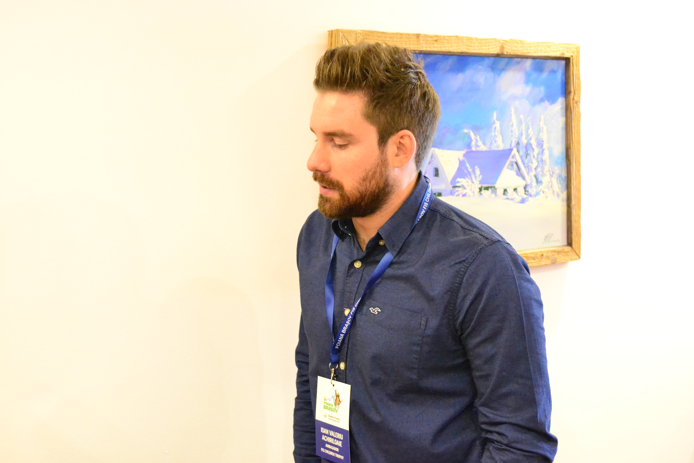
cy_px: 232
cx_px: 347
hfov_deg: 41.1
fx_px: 925
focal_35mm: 48
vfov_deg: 28.1
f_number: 5.6
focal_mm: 32
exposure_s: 1/50
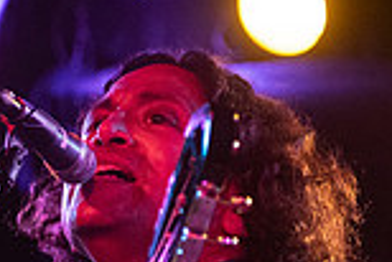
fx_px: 3248
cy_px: 192
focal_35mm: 298
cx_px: 139
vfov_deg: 4.6
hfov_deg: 6.9
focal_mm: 70
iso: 2500
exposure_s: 1/200
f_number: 3.2
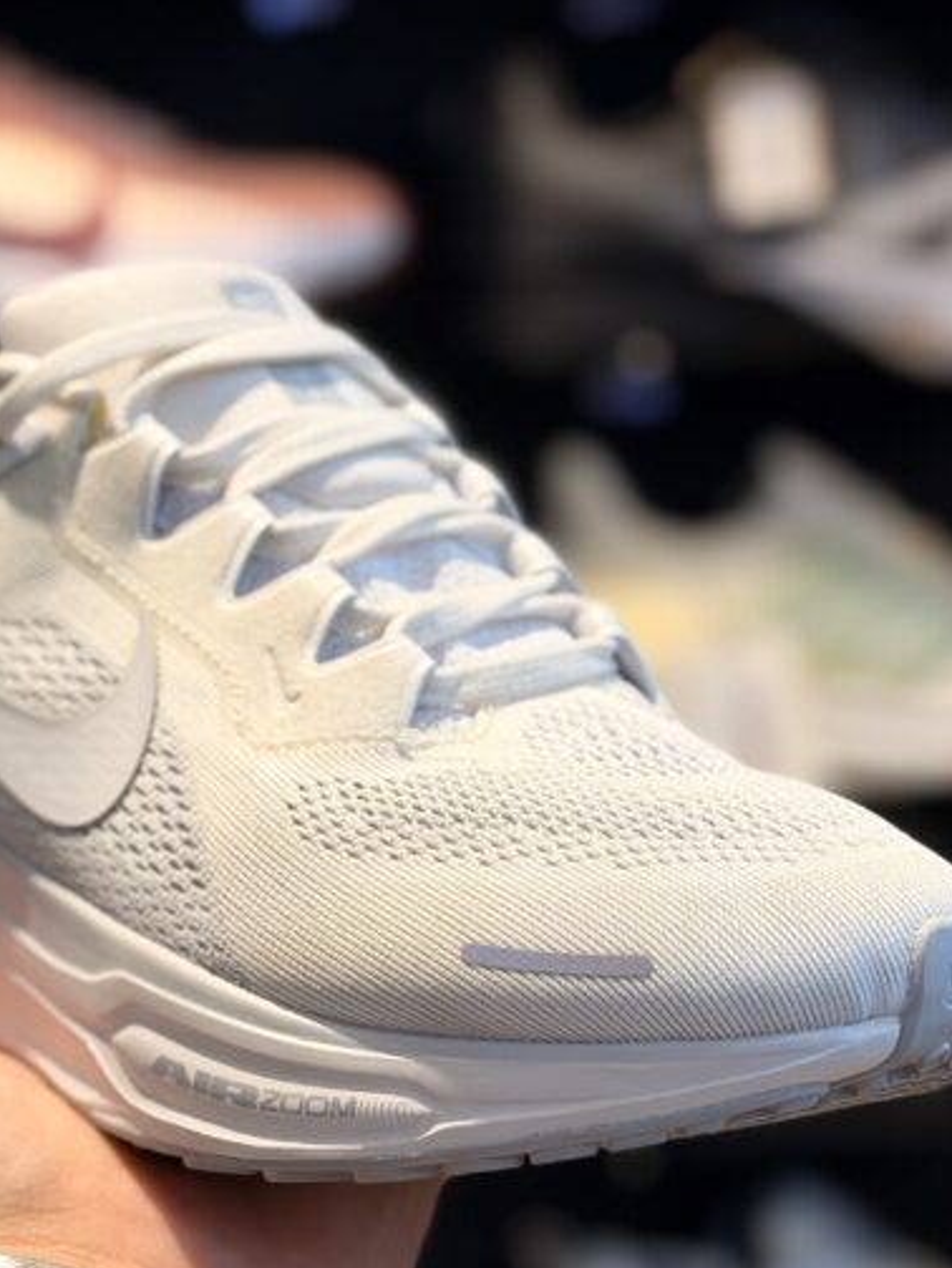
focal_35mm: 89
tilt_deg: -6.0
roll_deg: +1.4
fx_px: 3259
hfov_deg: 16.6
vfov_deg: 21.9
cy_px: 790
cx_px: 272
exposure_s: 1/127
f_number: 1.78
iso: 50
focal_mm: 6.76
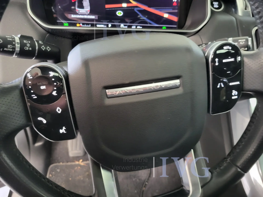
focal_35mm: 26
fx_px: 198
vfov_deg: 53.1
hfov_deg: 67.3
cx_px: 132
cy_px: 98
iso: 800
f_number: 1.8
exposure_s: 1/25
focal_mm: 5.4
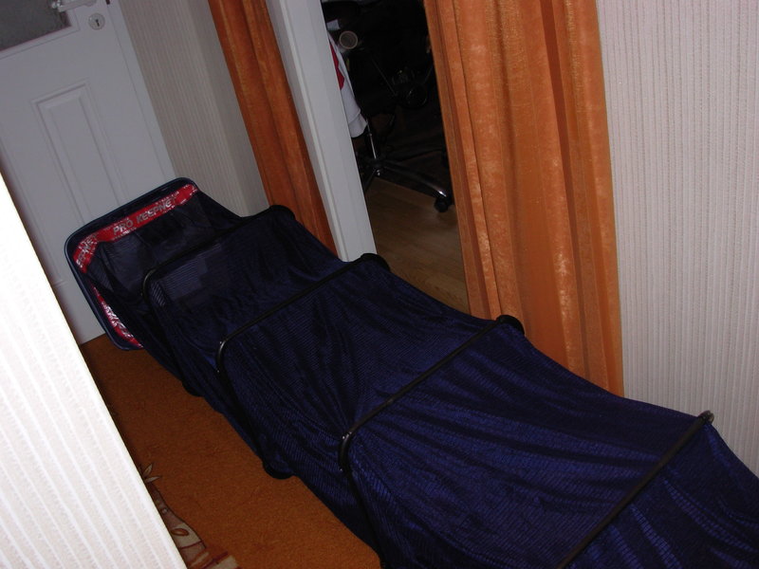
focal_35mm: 38
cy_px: 284
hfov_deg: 49.0
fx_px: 833
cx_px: 380
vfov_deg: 37.7
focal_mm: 6.3
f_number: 2.9
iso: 50
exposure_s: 1/32
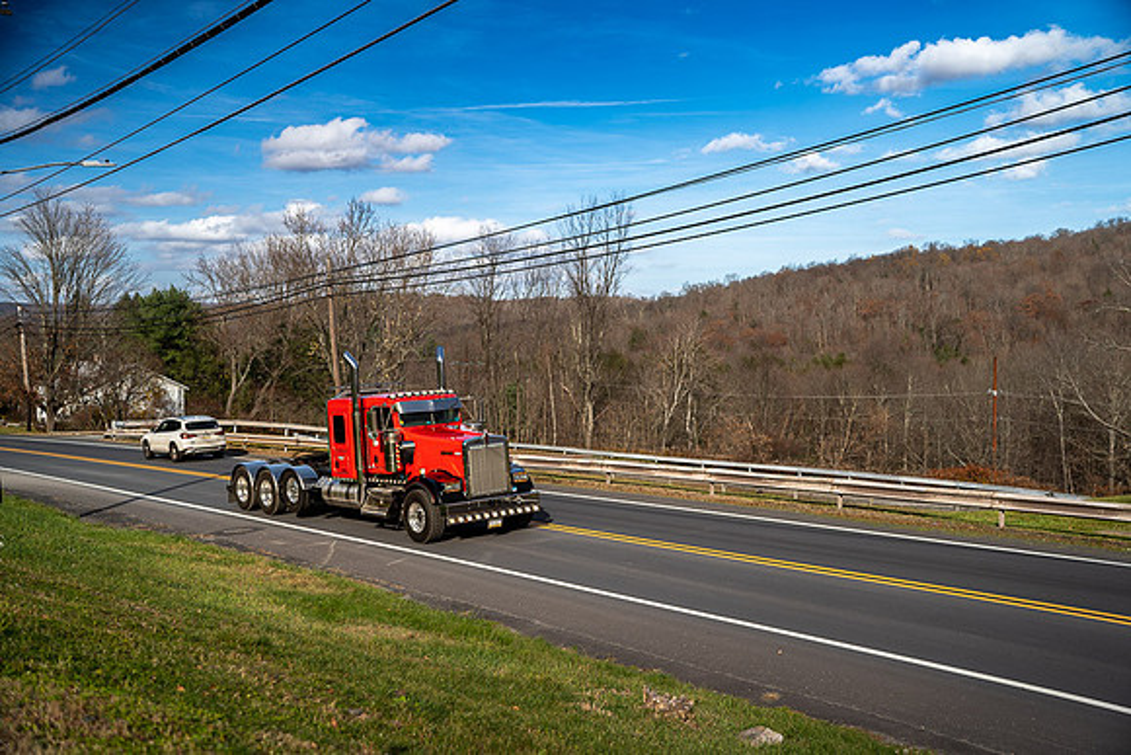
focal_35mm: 38
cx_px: 566
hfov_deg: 50.7
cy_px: 378
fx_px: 1194
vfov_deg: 35.1
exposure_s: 1/160
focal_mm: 38
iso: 125
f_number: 2.2
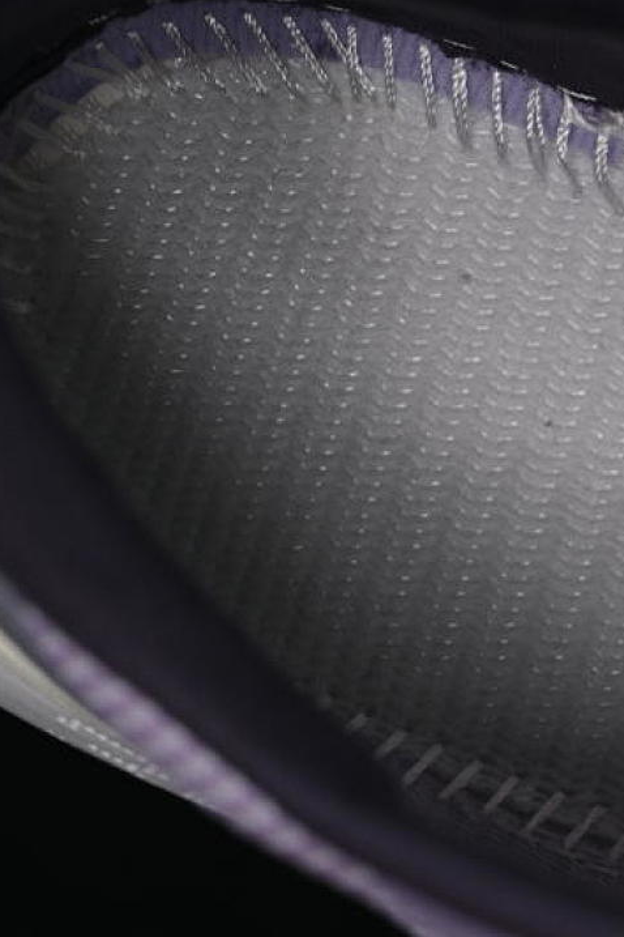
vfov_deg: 18.1
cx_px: 638
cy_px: 468
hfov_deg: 12.0
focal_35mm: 113
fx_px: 2938
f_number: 6.3
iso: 160
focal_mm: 50
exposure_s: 1/40
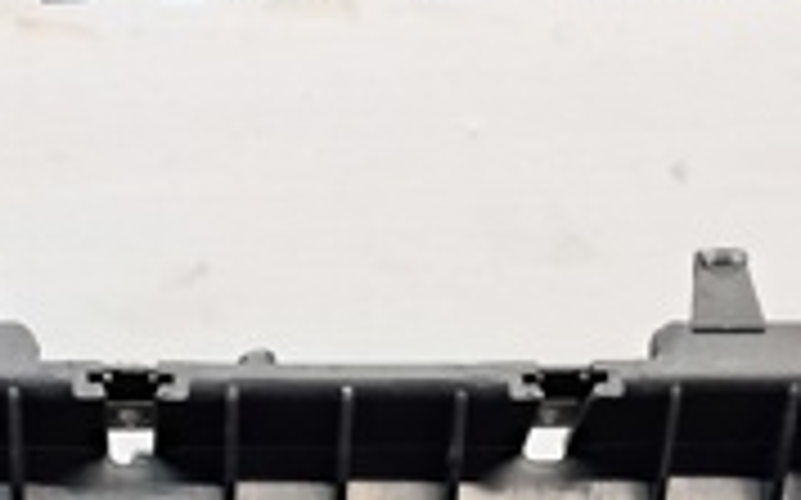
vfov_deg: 11.5
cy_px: 975
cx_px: 261
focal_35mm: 103
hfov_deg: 20.1
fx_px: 2247
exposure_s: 1/60
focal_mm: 4
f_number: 1.8
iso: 250
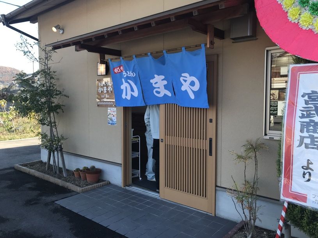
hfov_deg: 63.5
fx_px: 257
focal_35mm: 28
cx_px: 159
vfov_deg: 49.7
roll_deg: +0.8
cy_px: 119
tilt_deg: -4.9
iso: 20
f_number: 1.8
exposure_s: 1/377
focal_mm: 3.99
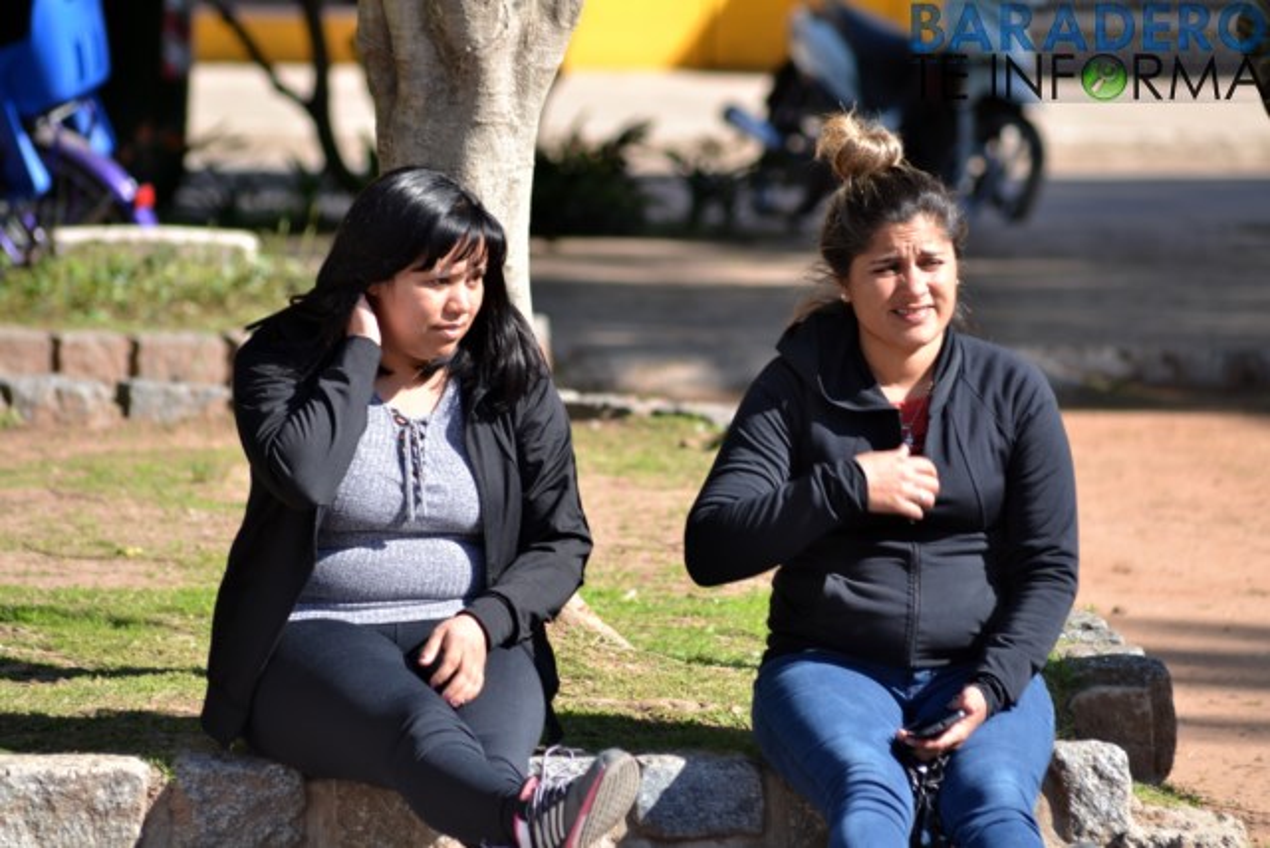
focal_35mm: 330
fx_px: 11644
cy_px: 424
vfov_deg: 4.2
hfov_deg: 6.2
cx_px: 635
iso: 100
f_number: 5.6
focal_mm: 220
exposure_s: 1/200
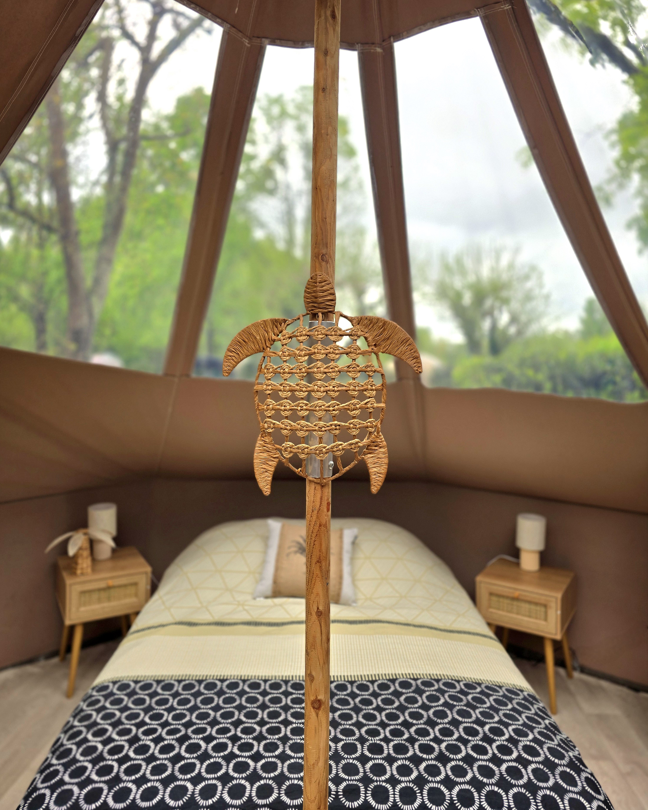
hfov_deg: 58.8
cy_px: 392
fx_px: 575
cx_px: 323
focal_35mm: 24
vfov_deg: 70.3
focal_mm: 6.3
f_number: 1.7
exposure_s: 1/333
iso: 12
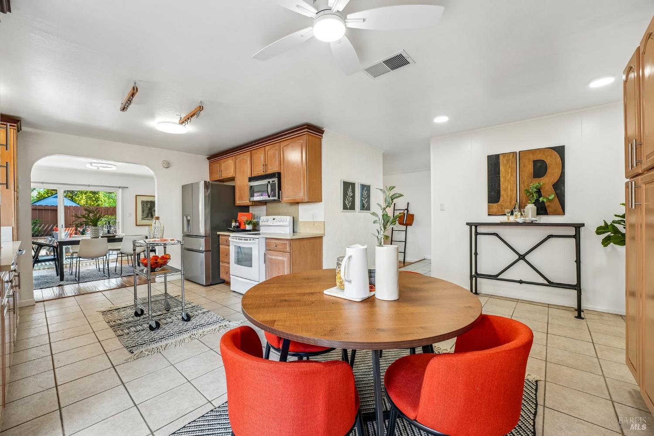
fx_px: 254
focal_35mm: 14
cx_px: 327
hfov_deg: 104.3
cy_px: 218
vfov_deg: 81.2
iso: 640
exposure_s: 1/30
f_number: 8
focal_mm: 14
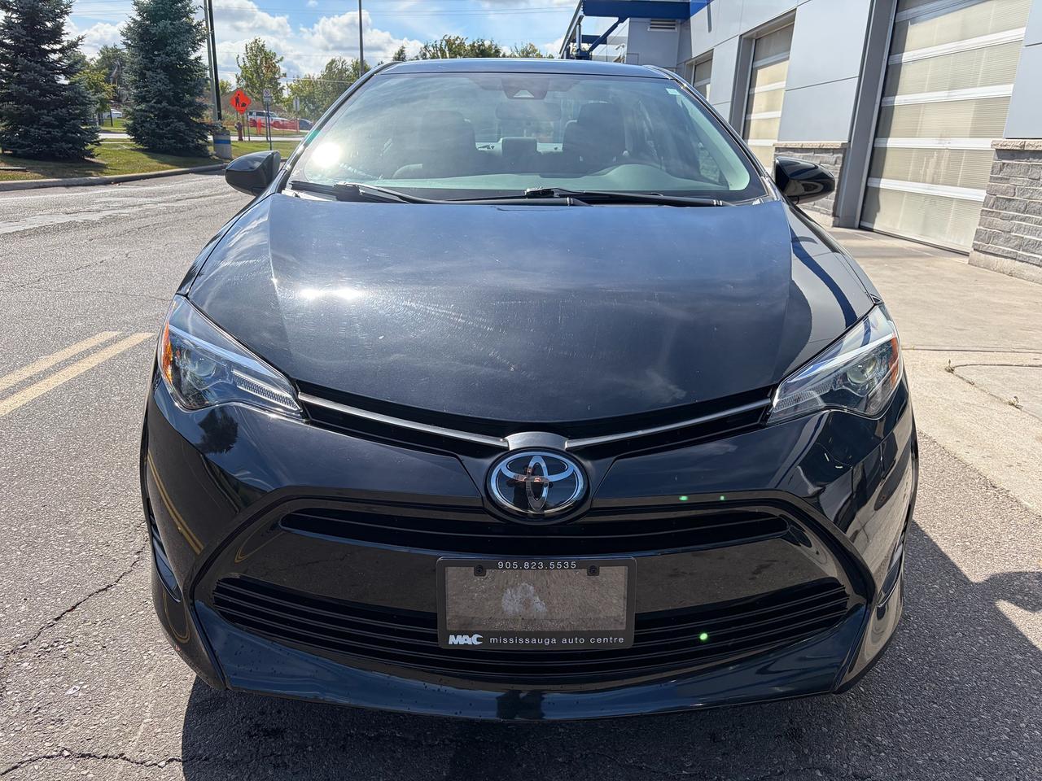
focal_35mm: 26
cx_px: 521
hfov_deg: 67.3
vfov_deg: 53.1
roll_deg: -2.2
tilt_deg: -17.3
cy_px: 390
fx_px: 783
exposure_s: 1/1901
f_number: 1.6
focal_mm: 5.96
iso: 50
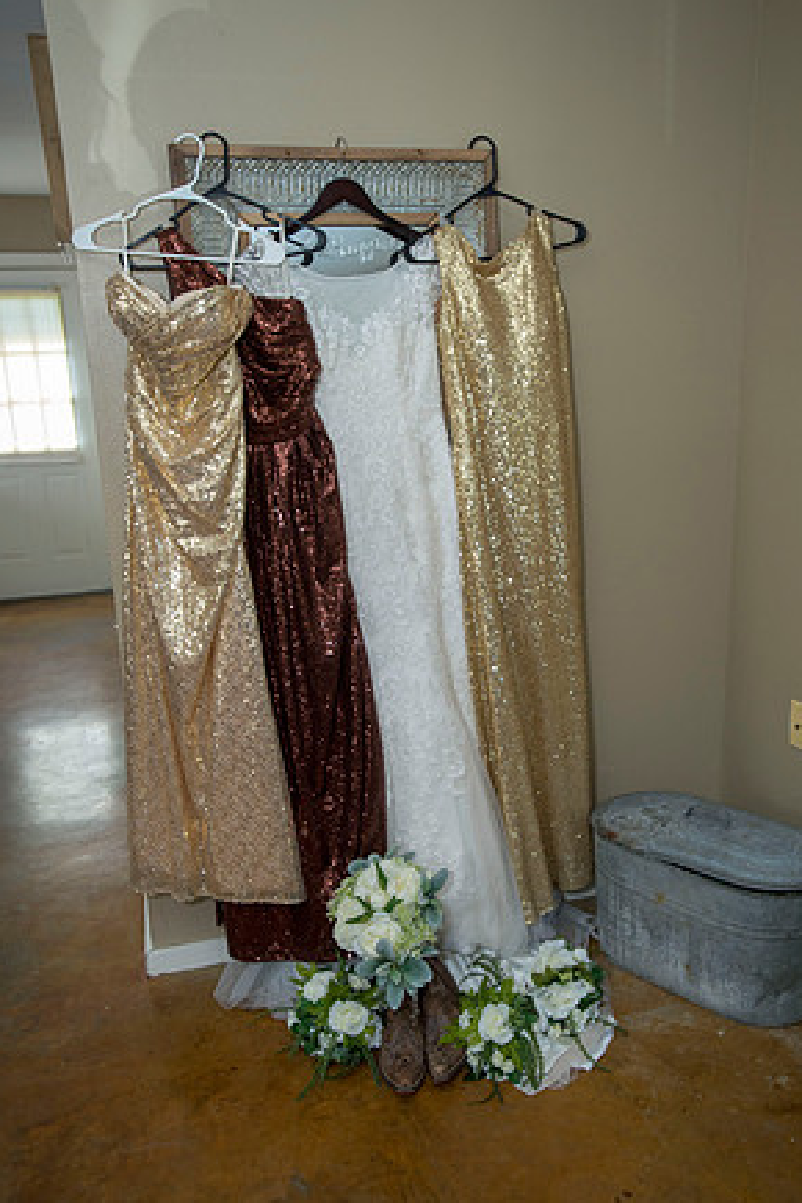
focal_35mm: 31
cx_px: 408
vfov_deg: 60.3
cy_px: 614
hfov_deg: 42.3
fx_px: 1036
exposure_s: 1/320
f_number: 4
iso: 1250
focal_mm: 30
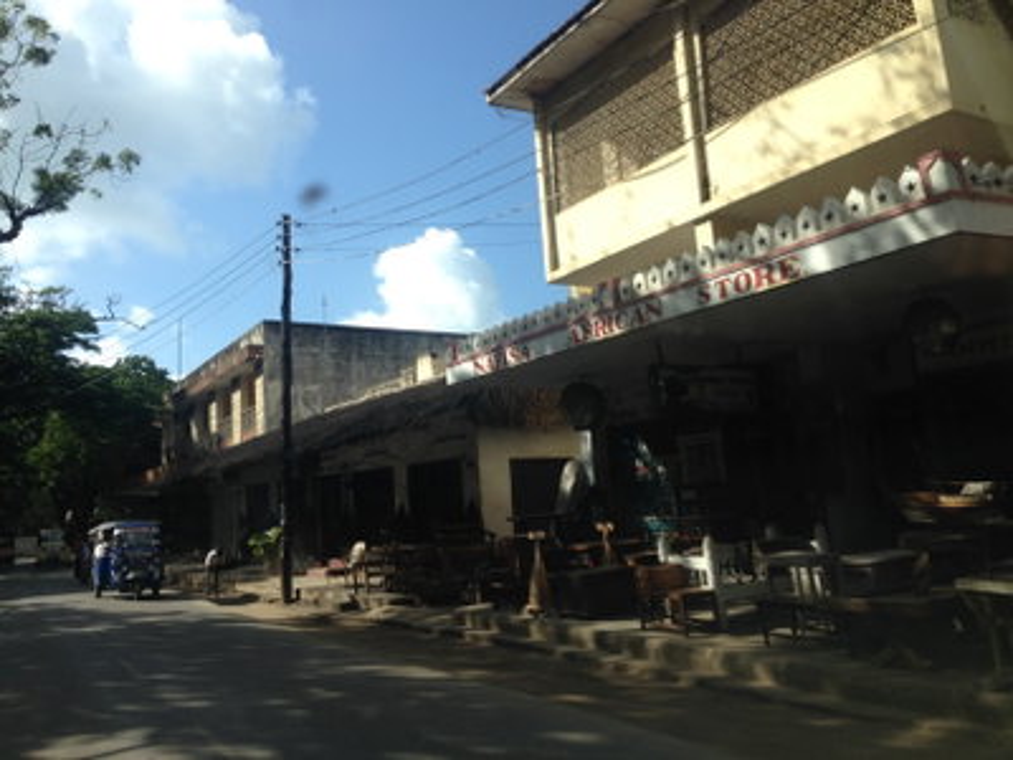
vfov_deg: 42.9
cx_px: 506
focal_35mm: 33
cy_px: 380
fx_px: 966
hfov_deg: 55.4
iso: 50
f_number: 2.4
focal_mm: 4.12
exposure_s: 1/1004
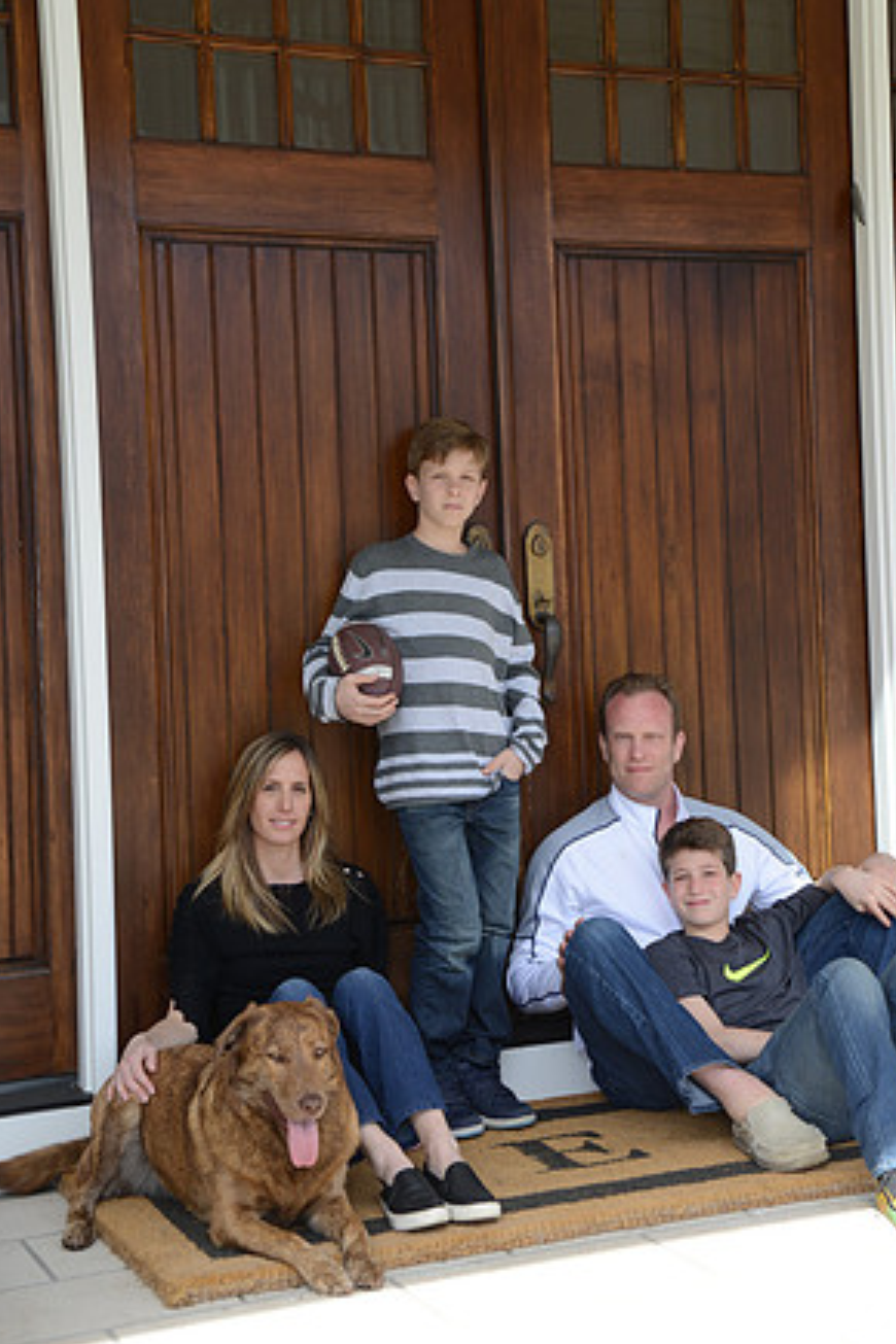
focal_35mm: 60
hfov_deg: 22.6
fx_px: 2240
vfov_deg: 33.4
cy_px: 618
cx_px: 548
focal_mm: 45
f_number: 7.1
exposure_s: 1/125
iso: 160
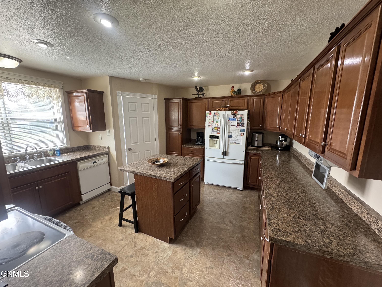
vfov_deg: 85.7
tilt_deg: -8.4
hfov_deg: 102.1
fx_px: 154
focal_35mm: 14
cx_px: 191
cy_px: 144
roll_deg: +0.8
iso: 320
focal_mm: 2.22
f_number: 2.2
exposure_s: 1/120
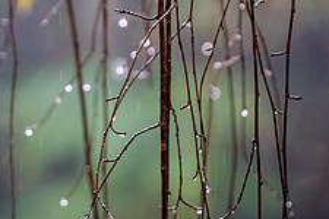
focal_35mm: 772
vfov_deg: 1.8
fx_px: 7055
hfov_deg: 2.7
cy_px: 26
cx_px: 38
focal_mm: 200
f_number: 4
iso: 6400
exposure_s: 1/200
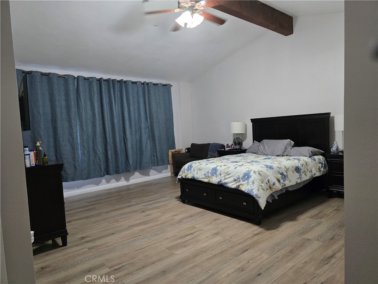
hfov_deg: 73.9
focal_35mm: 23
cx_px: 189
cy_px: 142
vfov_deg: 58.9
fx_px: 251
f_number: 1.7
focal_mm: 6.3
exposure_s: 1/120
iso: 800
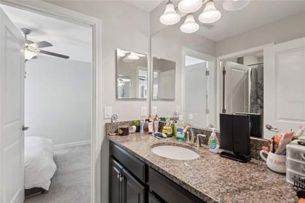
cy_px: 102
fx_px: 135
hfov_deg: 96.8
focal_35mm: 16
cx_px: 152
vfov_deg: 73.6
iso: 400
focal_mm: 16
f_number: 8
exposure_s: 1/15
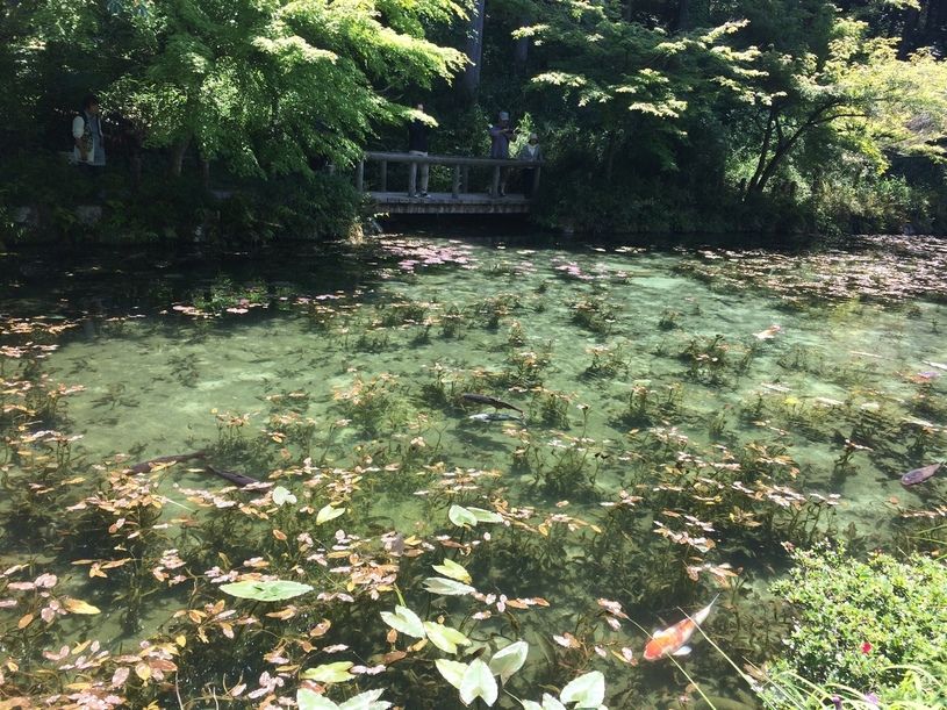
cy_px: 355
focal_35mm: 29
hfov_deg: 61.7
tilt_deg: -16.1
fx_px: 793
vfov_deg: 48.2
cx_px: 474
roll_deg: -3.2
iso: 32
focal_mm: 4.15
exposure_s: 1/423
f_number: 2.2
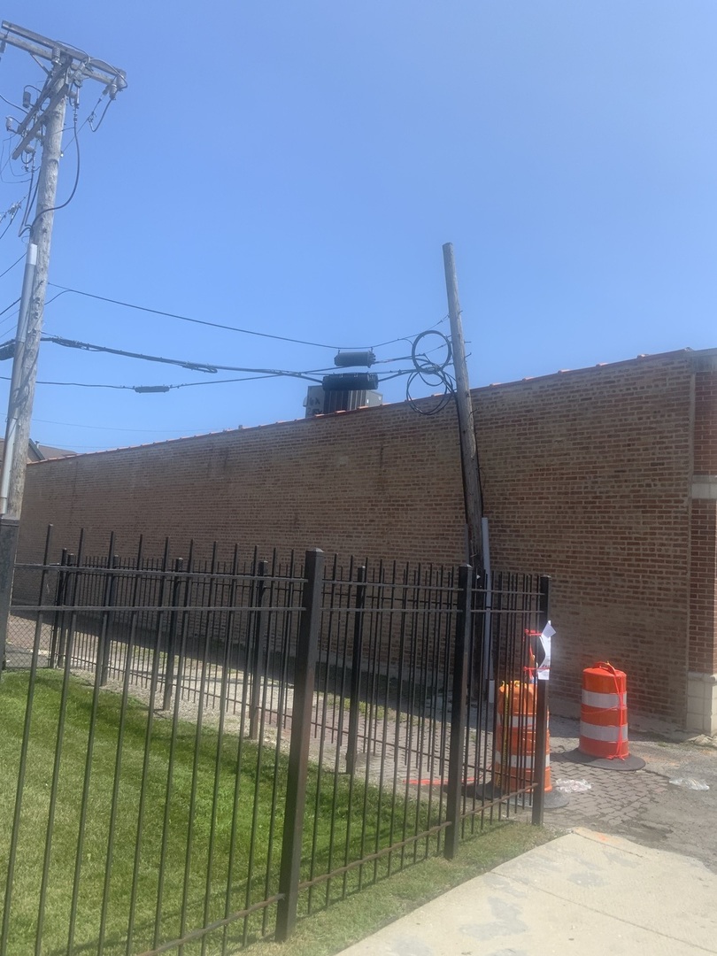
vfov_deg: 61.7
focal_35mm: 29
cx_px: 358
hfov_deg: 48.2
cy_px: 478
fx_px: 801
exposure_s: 1/2058
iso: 16
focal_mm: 3
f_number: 1.8
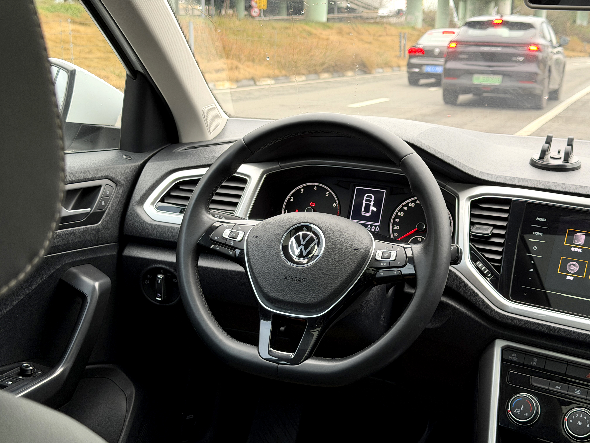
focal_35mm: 48
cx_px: 295
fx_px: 818
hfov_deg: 39.7
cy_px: 222
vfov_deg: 30.3
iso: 200
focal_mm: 6.76
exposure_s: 1/108
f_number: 1.78
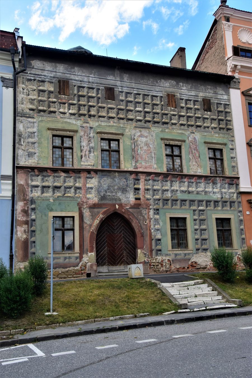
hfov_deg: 40.0
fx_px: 346
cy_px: 189
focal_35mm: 33
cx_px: 126
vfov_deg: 57.2
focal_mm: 22
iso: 400
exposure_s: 1/250
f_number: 10
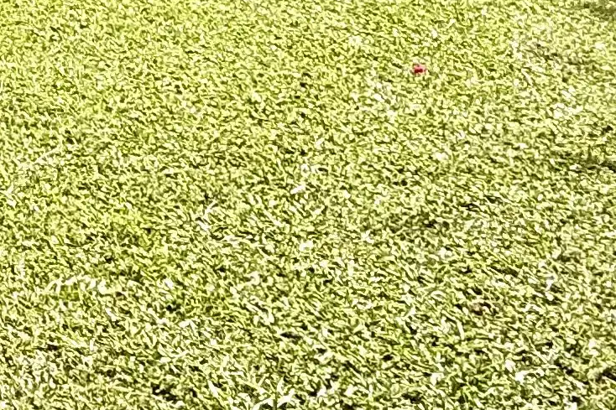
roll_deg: -0.5
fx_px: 1368
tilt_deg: -4.4
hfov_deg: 20.2
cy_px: -266
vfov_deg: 15.3
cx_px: -405
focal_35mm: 80
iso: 64
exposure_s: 1/2165
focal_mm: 2.22
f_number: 2.2
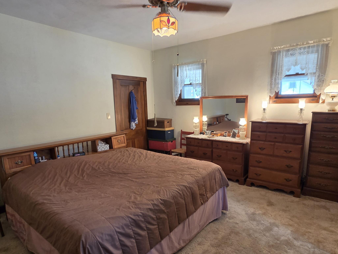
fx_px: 185
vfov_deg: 68.4
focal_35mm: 19
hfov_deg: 84.7
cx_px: 165
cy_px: 142
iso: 200
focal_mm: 2.2
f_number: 2.2
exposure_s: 1/60
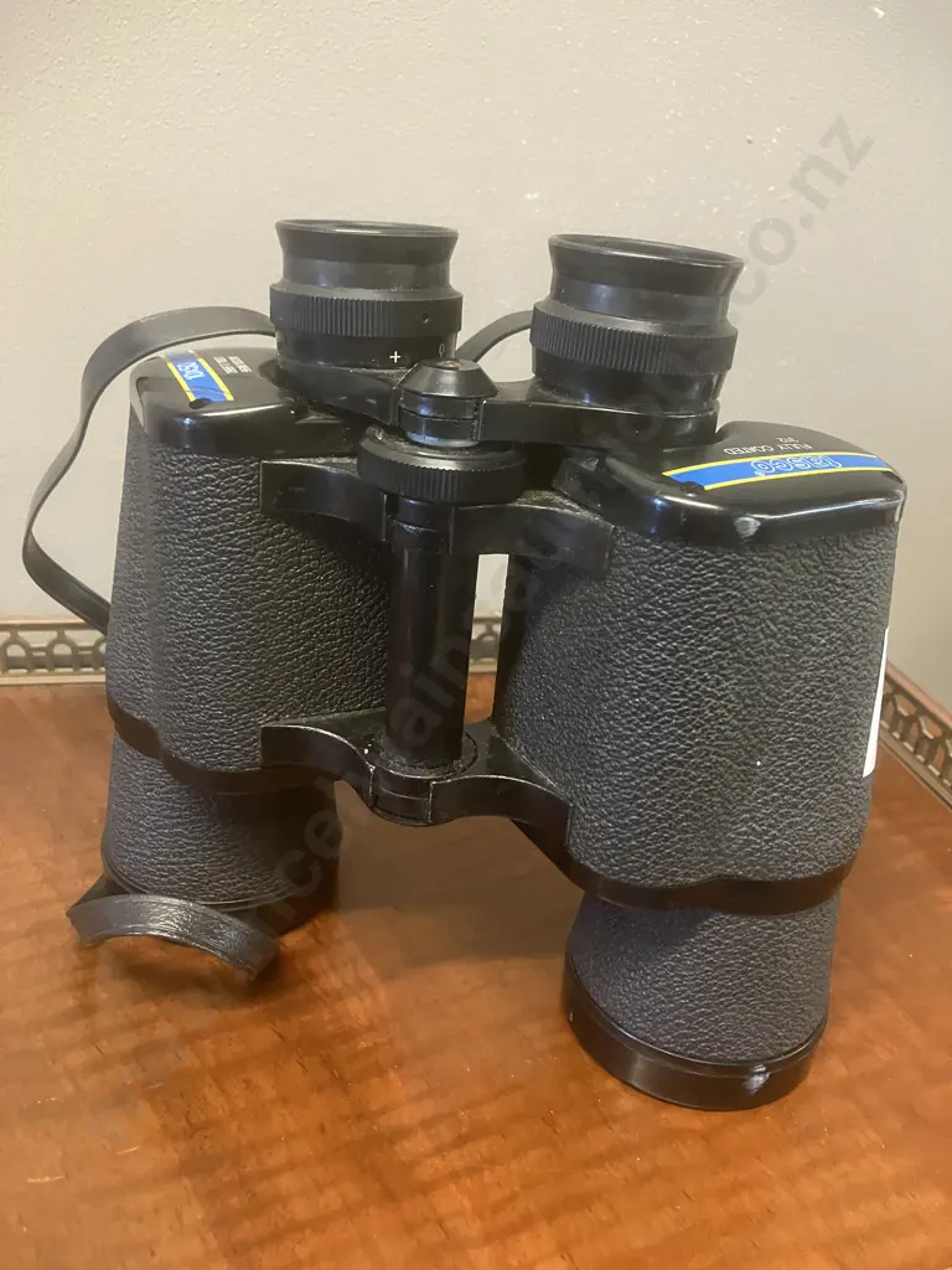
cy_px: 635
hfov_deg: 49.7
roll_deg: -4.6
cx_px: 476
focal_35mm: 28
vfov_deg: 63.4
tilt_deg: -23.2
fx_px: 1027
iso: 320
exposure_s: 1/25
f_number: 1.8
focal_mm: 3.99
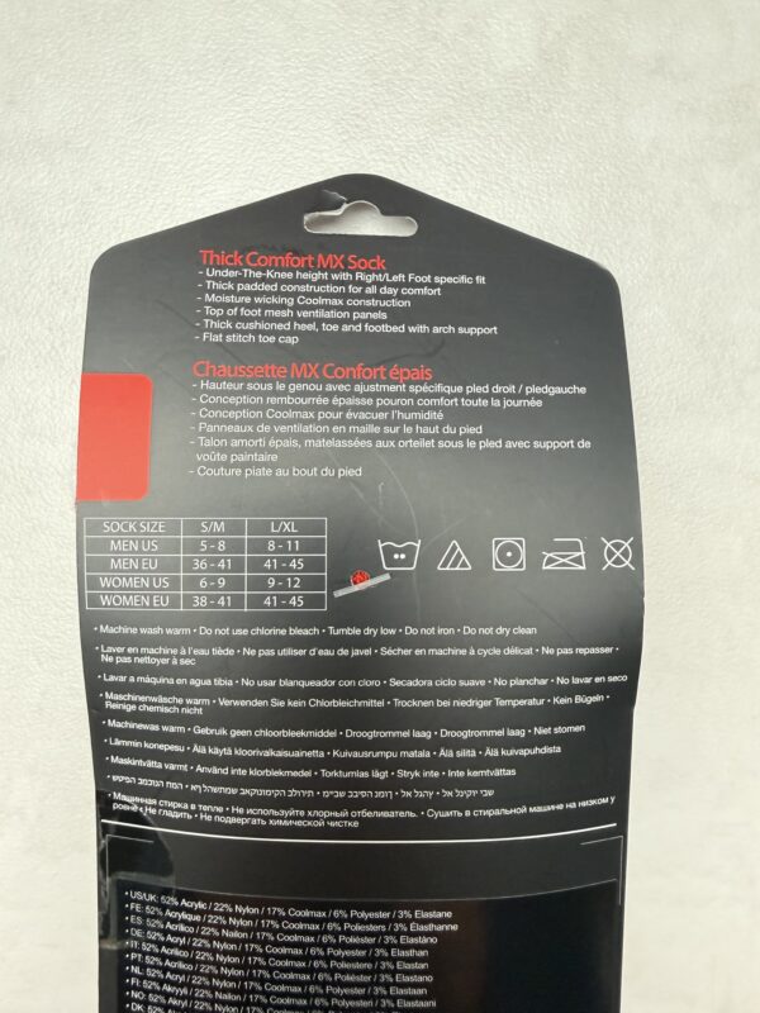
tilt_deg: -79.1
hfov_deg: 56.8
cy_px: 506
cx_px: 380
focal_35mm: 24
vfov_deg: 71.6
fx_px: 703
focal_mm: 2.22
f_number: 2.2
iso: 250
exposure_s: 1/50
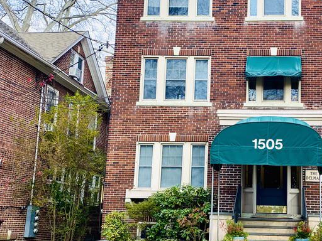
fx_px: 484
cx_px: 247
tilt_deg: +8.1
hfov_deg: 35.9
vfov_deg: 28.0
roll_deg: -3.7
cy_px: 134
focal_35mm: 52
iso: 32
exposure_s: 1/332
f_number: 1.8
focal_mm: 4.25
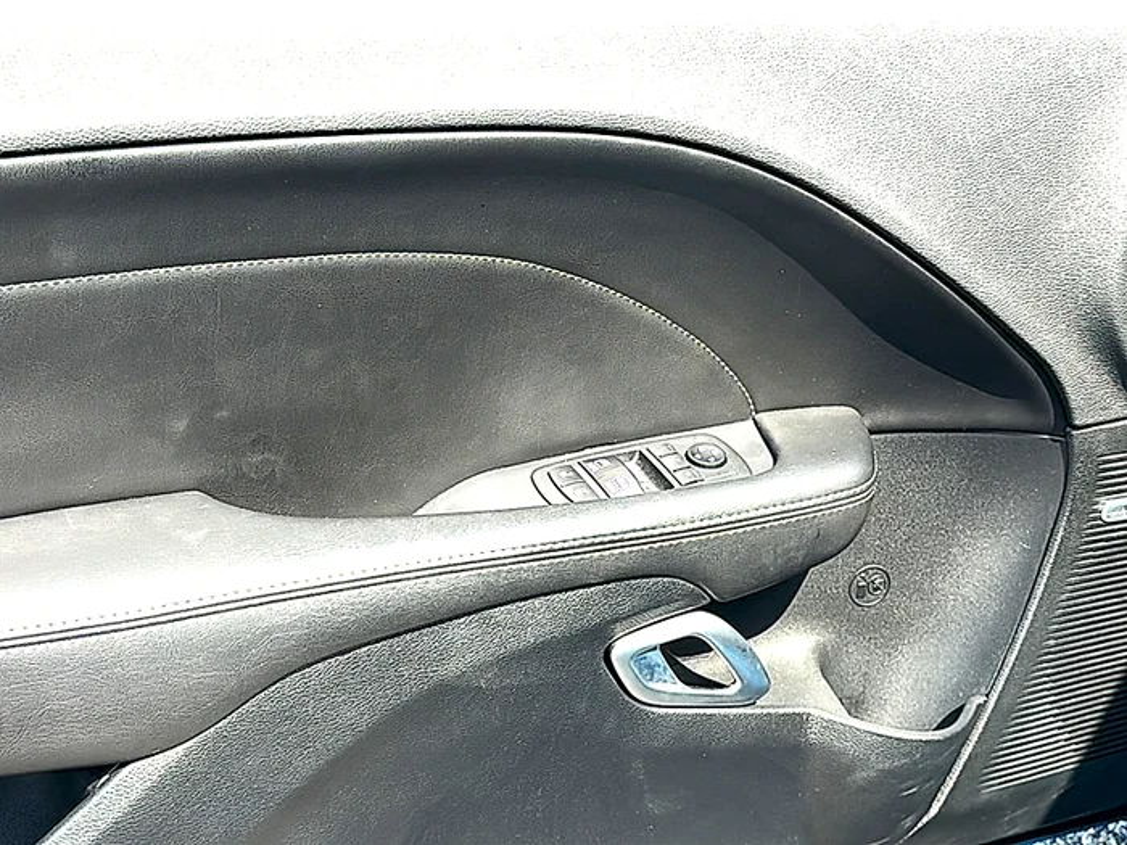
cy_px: 422
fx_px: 1530
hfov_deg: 40.4
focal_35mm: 47
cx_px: 564
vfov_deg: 30.9
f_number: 1.78
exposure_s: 1/627
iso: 80
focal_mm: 6.86
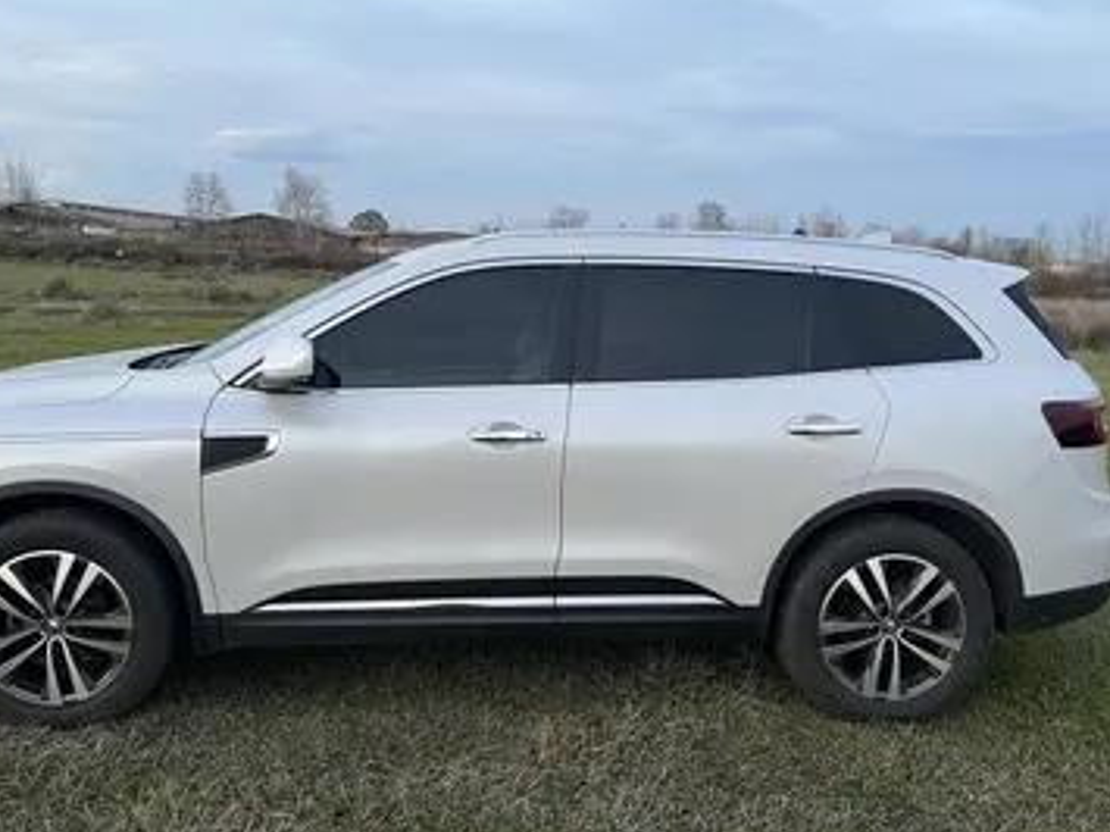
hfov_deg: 55.3
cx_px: 519
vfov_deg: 42.9
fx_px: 1058
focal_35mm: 33
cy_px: 391
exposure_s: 1/60
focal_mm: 5.7
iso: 200
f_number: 1.5
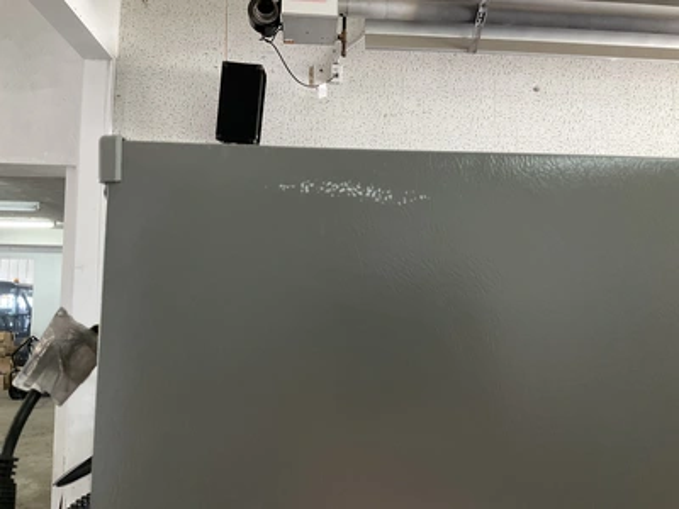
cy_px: 254
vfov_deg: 48.2
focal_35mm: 29
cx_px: 340
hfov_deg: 61.7
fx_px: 569
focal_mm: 3
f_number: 1.8
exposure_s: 1/60
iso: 100
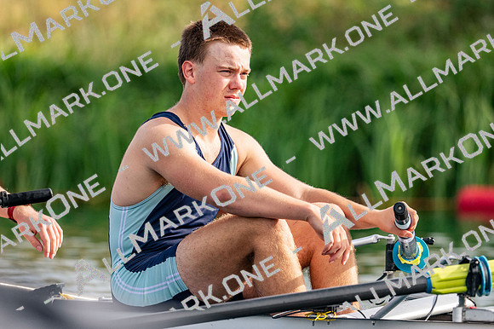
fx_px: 8228
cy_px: 164
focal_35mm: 600
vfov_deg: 2.3
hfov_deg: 3.4
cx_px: 247
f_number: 4.5
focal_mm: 400
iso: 560
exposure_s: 1/2500
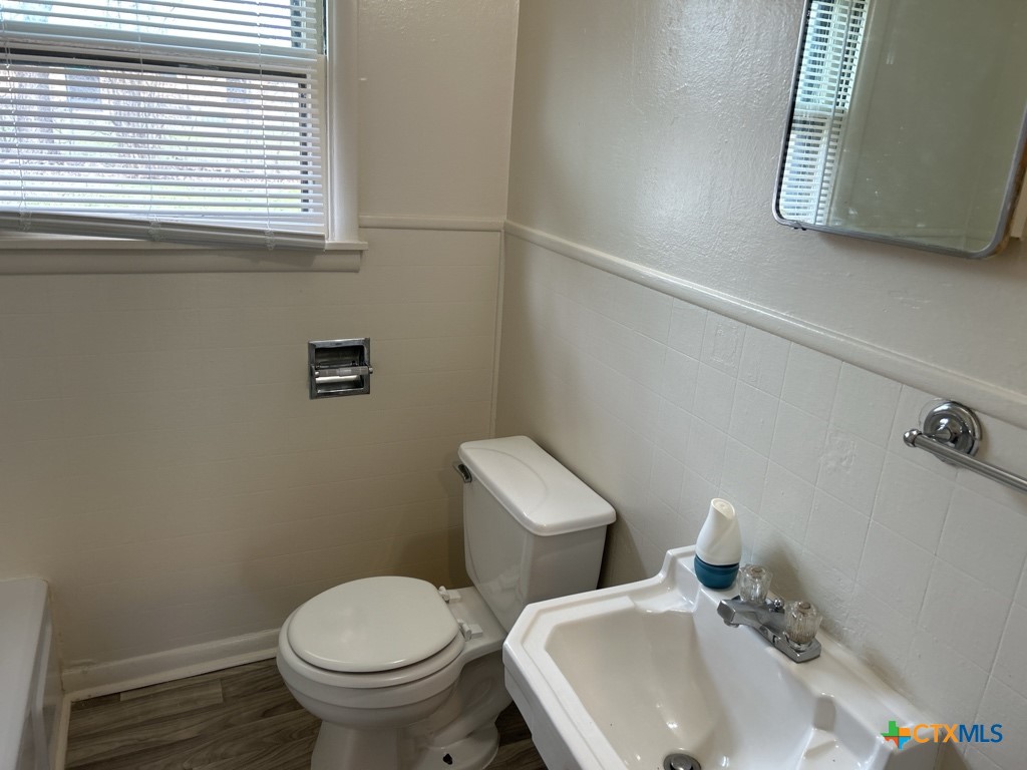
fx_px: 771
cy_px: 385
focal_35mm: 26
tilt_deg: -16.7
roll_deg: -5.1
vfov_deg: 53.1
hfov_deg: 67.3
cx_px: 514
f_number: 1.5
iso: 64
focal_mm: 5.7
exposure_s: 1/60
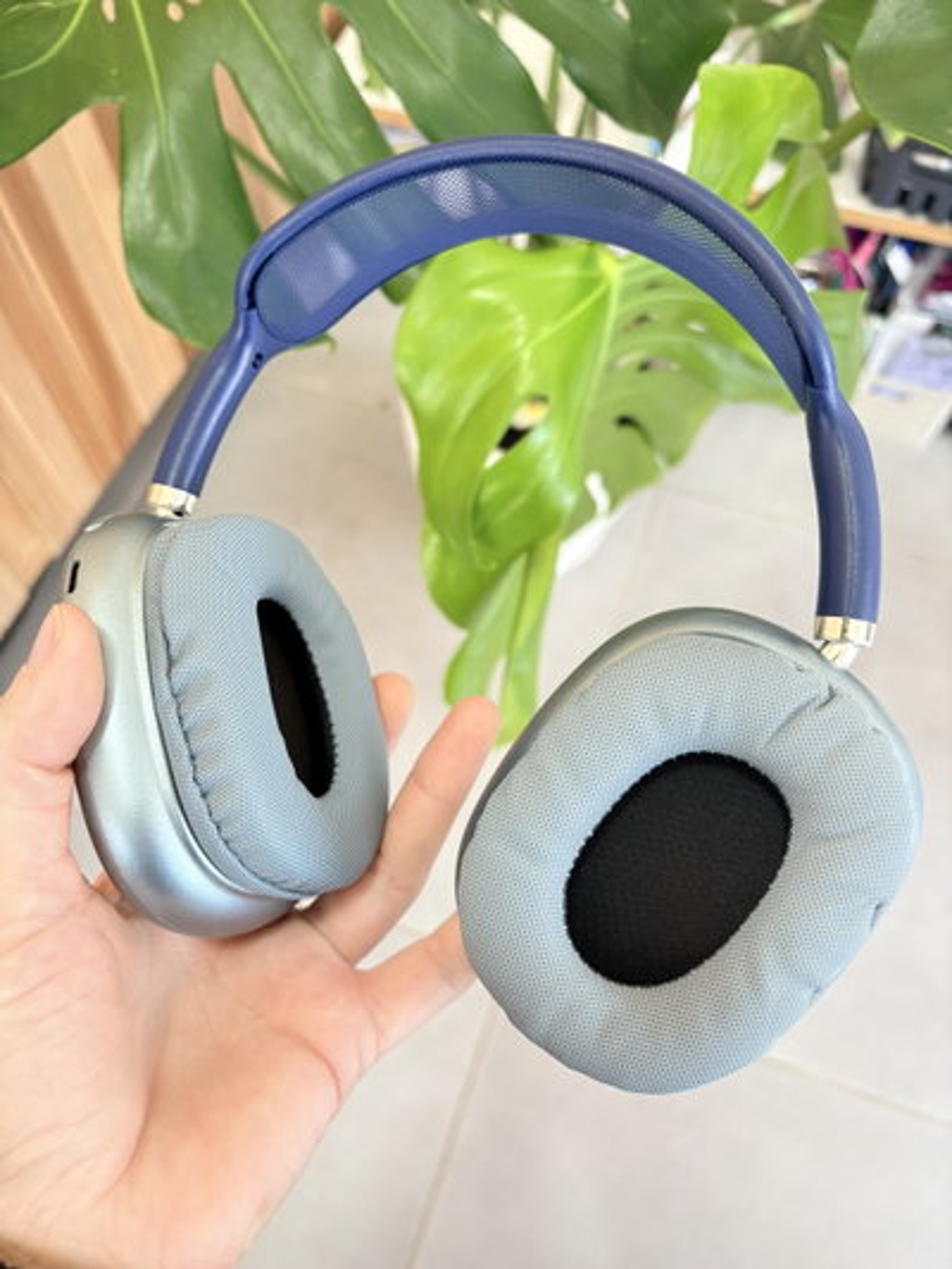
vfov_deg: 67.3
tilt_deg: -61.6
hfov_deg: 53.1
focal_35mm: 26
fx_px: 953
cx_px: 476
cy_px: 634
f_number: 1.6
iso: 125
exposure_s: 1/68
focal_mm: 5.96
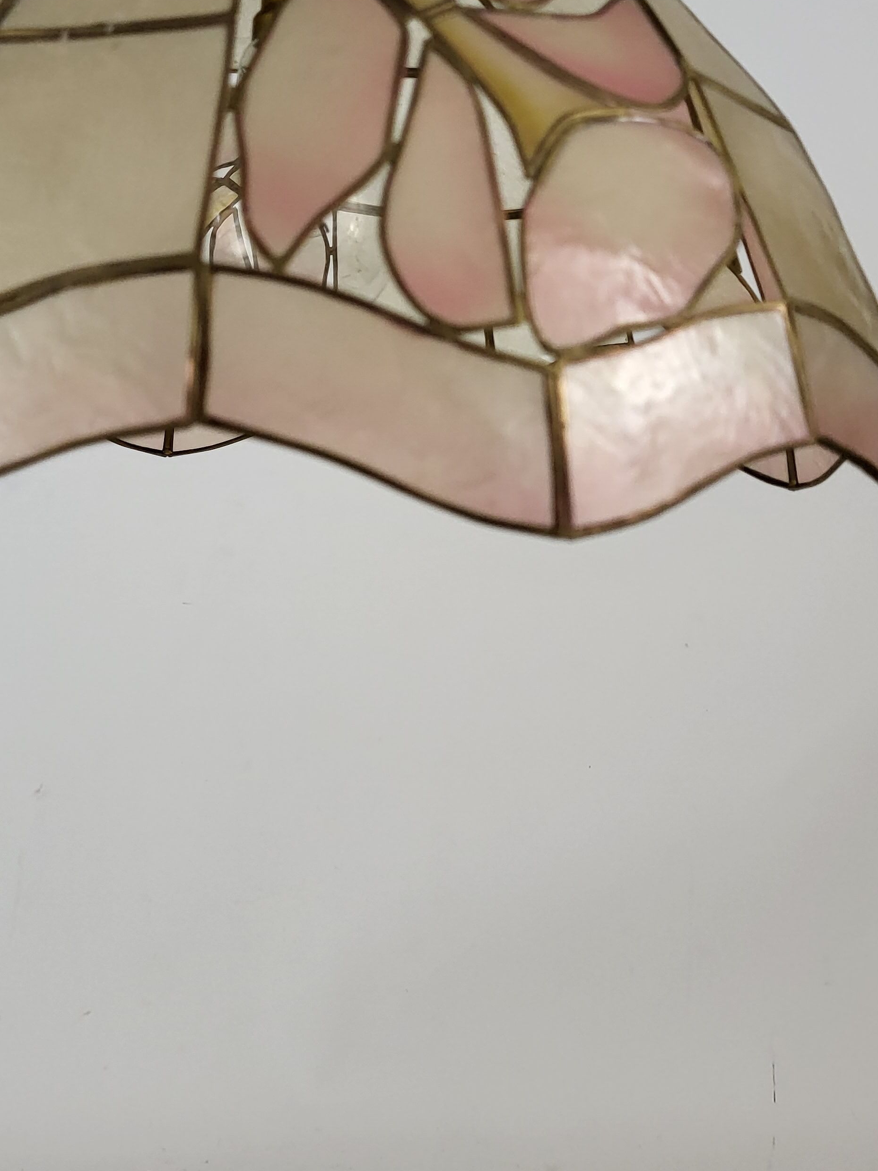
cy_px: 425
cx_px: 346
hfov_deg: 34.2
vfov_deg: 44.4
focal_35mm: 42
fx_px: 1420
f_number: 1.8
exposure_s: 1/100
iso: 200
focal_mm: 5.4
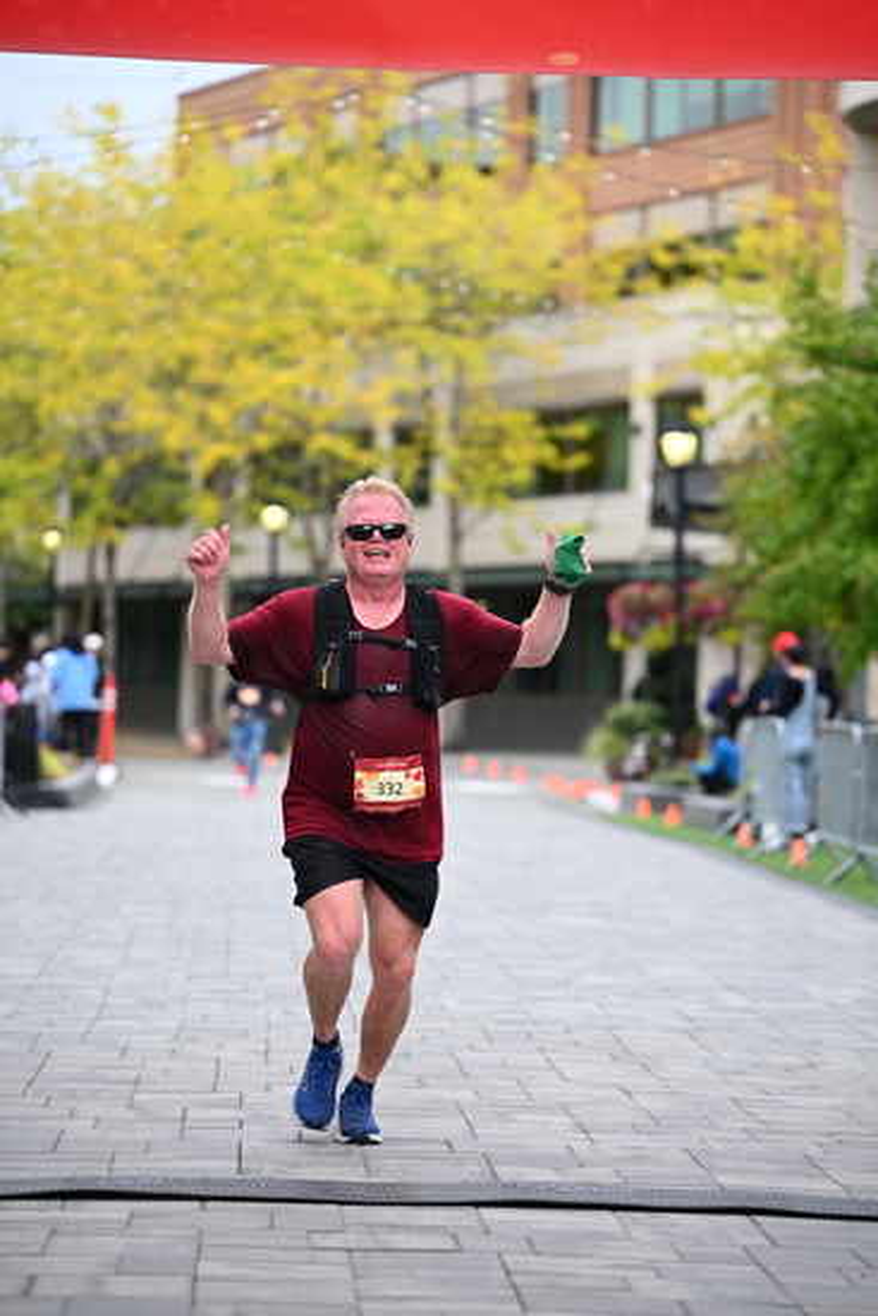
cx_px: 439
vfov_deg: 17.1
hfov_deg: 11.4
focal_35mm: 120
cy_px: 658
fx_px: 4387
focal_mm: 120
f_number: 2.8
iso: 640
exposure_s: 1/2000
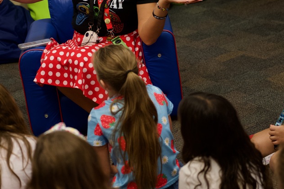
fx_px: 907
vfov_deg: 11.9
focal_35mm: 115
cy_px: 47
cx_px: 92
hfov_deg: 17.7
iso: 1600
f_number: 2.8
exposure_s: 1/320
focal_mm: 70
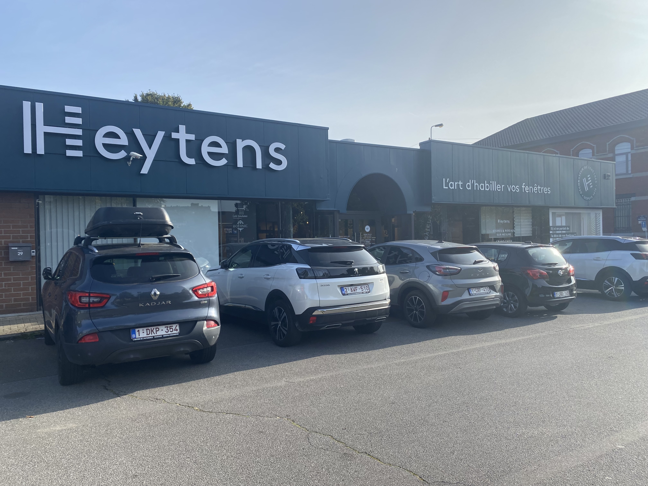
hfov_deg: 67.3
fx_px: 487
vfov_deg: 53.1
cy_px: 243
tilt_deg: -0.5
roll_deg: +0.4
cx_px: 324
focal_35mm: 26
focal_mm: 4.25
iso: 32
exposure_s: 1/2410
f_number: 1.8
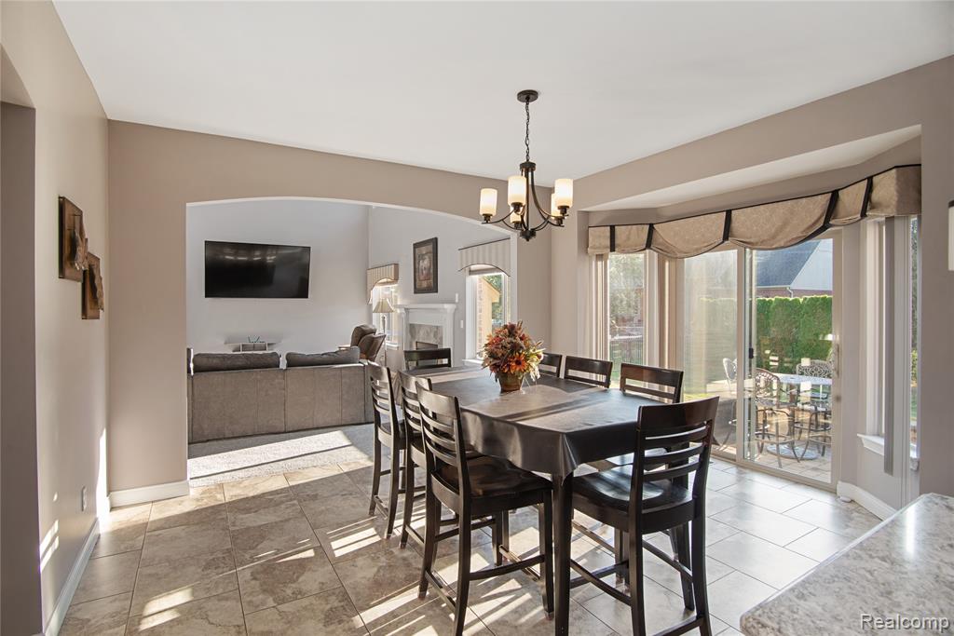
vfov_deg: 70.5
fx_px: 451
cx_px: 477
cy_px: 318
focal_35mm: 17
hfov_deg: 93.3
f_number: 9
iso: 320
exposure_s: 1/13
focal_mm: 17
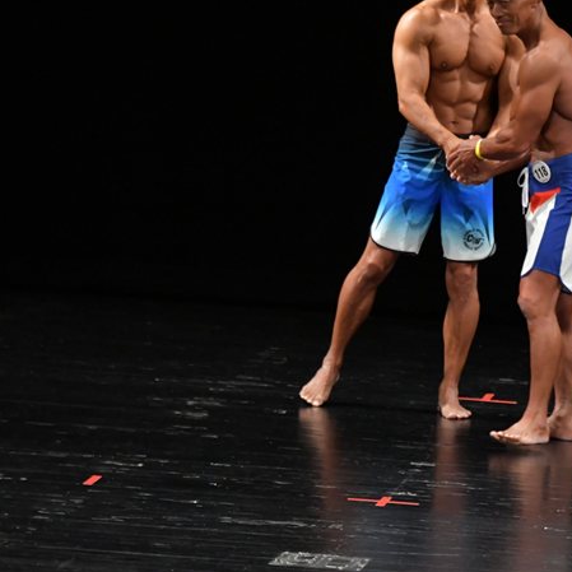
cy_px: 246
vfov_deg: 4.2
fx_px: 7814
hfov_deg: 4.2
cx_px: 463
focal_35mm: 418
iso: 3200
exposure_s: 1/400
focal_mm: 190
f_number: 5.6
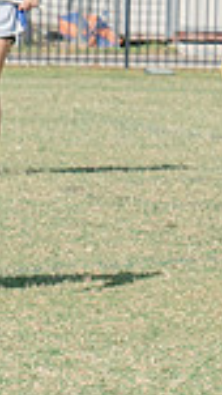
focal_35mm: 570
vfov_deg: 3.8
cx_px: 994
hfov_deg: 2.1
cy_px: 27
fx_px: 5962
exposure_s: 1/1000
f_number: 5.6
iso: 250
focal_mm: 70
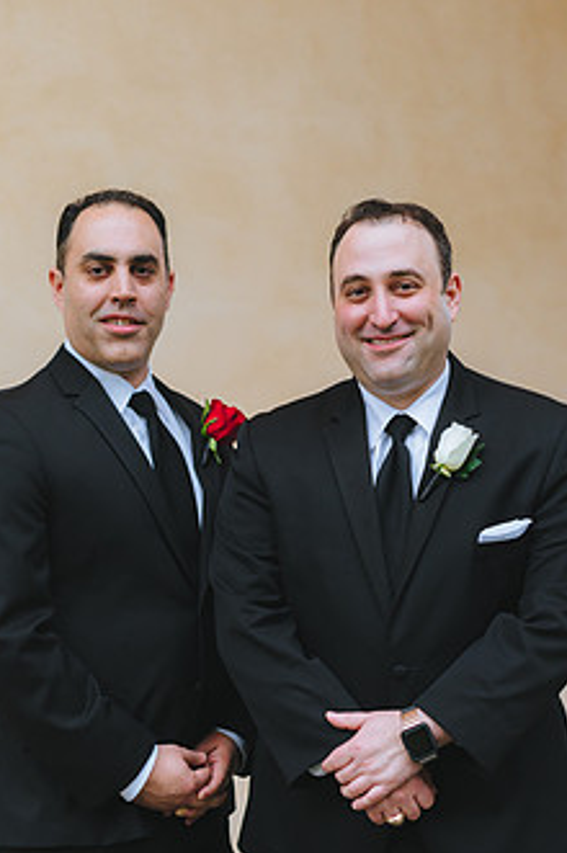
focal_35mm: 68
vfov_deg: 29.6
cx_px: 272
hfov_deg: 20.0
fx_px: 1610
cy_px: 536
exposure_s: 1/160
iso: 1000
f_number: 2.8
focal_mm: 50
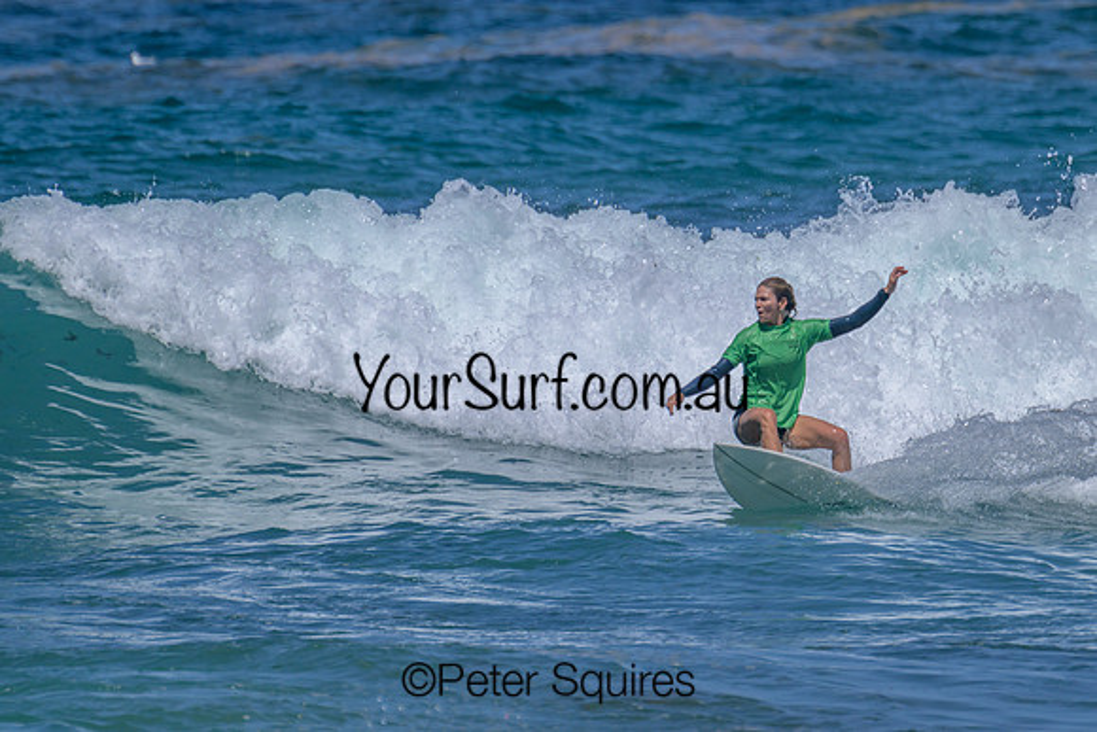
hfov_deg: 2.1
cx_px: 686
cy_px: 362
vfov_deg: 1.4
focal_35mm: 1000
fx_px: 30475
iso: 280
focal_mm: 800
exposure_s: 1/2000
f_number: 11
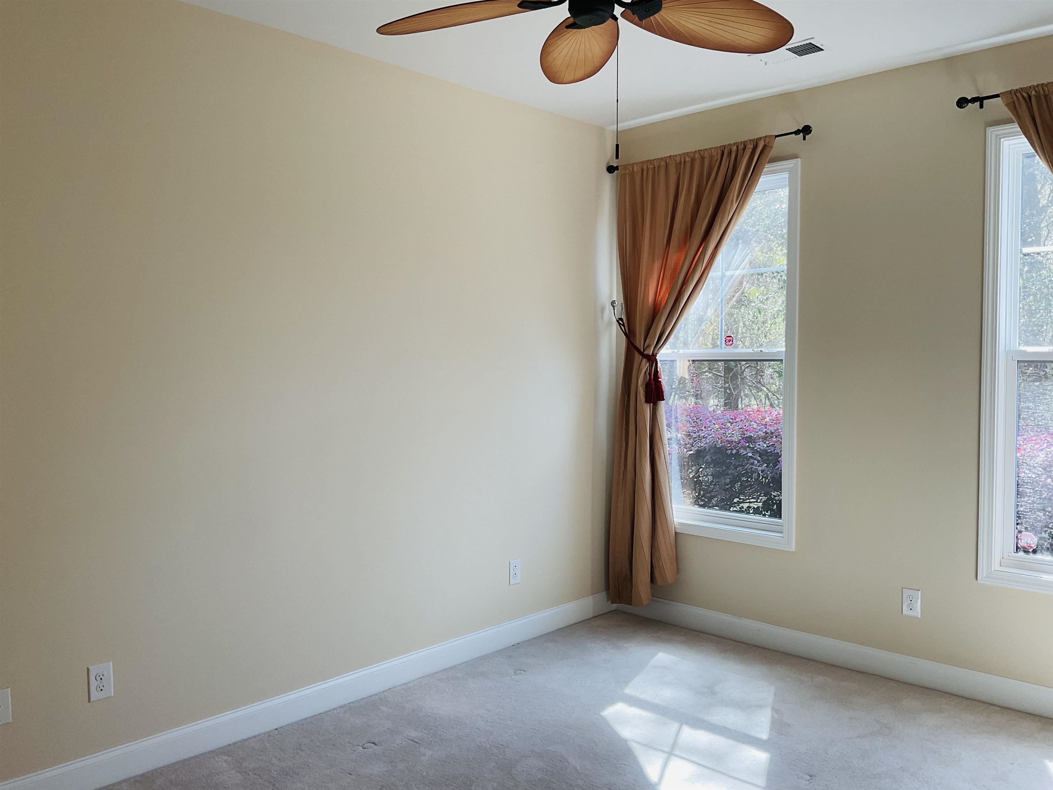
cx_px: 526
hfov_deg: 61.7
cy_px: 395
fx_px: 882
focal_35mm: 29
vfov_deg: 48.2
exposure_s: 1/60
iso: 40
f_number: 1.8
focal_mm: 3
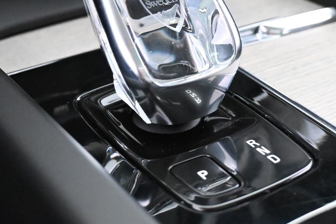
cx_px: 149
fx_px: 672
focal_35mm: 72
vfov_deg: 18.7
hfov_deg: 28.1
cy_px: 31
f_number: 3.8
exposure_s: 1/30
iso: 9000
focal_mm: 20
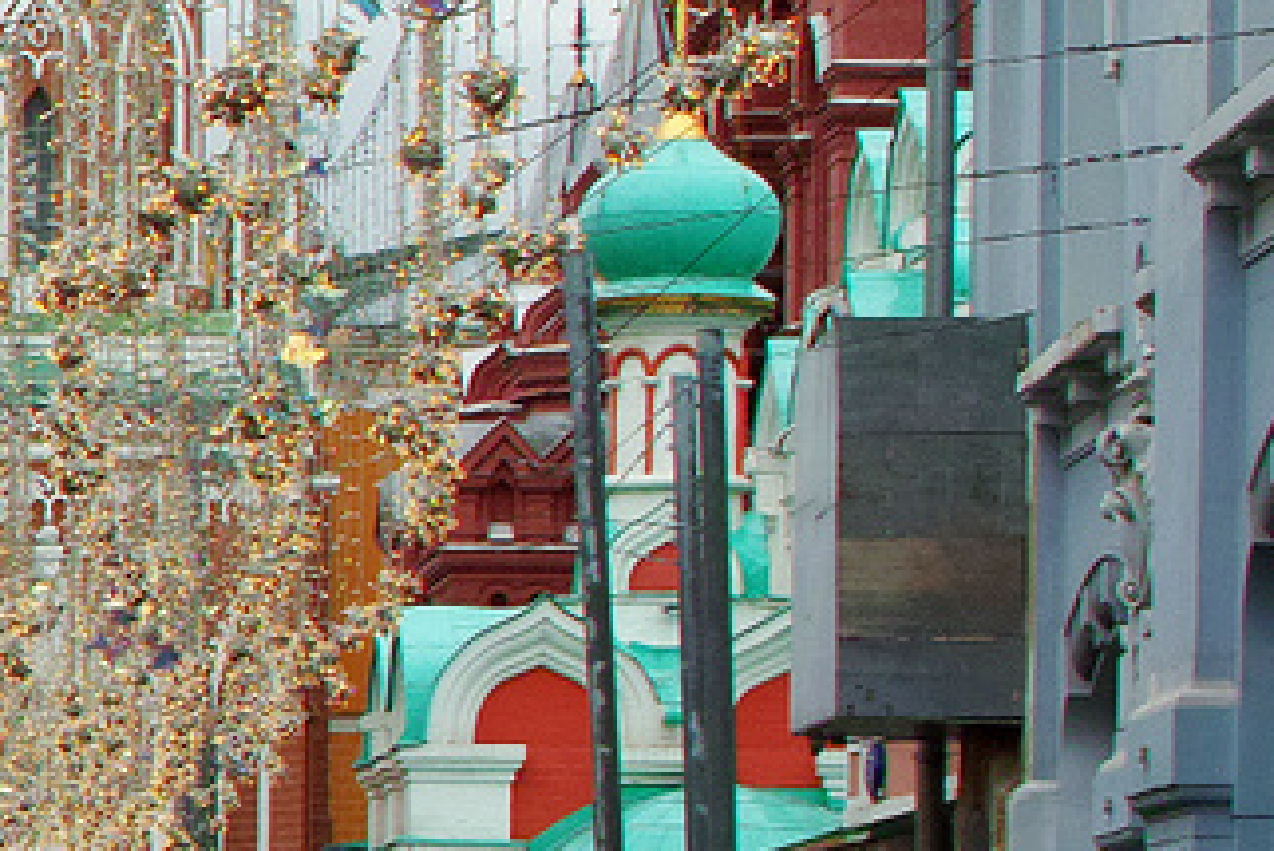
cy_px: 1112
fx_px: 7718
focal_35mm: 218
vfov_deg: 6.3
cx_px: -2002
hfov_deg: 8.5
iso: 100
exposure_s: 1/200
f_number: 8
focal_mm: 26
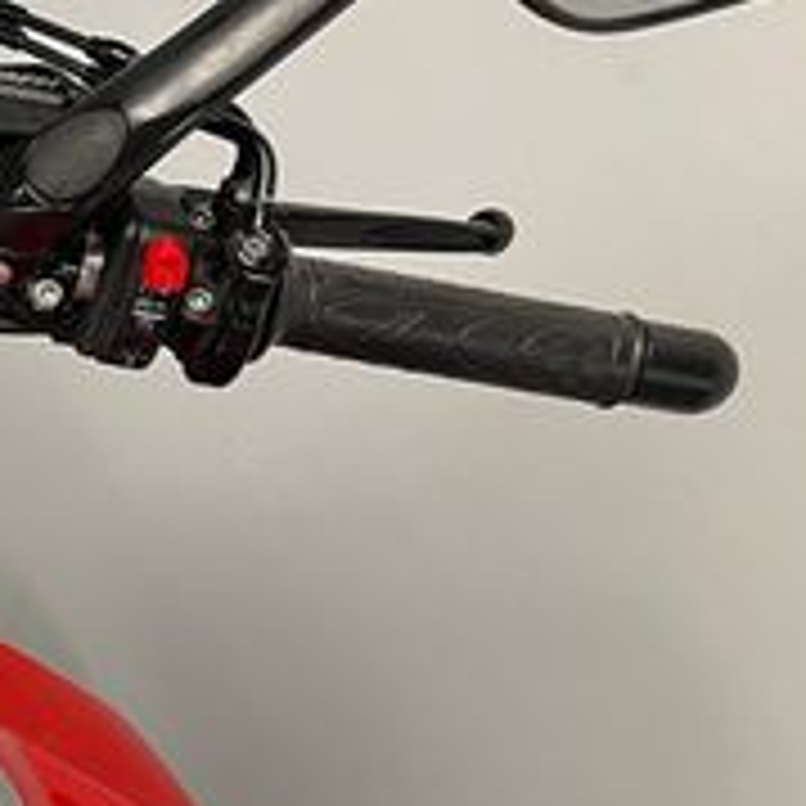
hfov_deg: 18.5
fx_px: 2160
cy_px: 572
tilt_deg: -49.7
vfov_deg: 21.0
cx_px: -432
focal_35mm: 82
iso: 80
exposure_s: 1/50
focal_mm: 5.1
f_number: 1.6
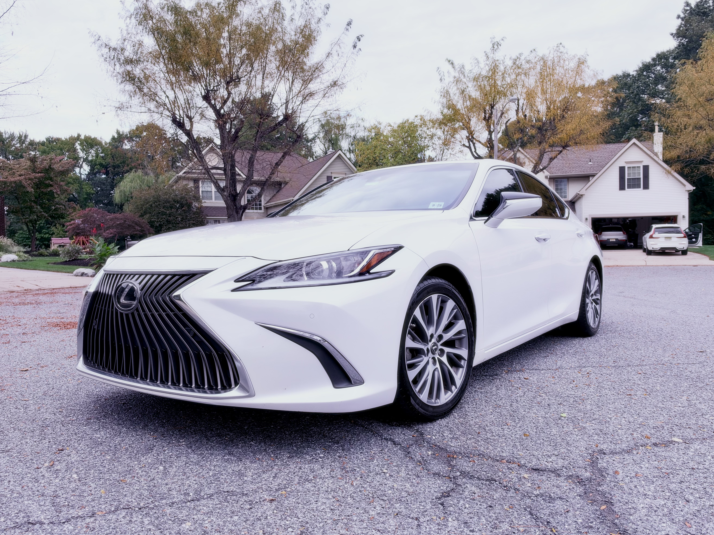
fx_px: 536
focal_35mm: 26
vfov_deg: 53.1
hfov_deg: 67.3
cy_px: 261
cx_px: 340
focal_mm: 6.93
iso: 64
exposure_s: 1/1838
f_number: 1.8
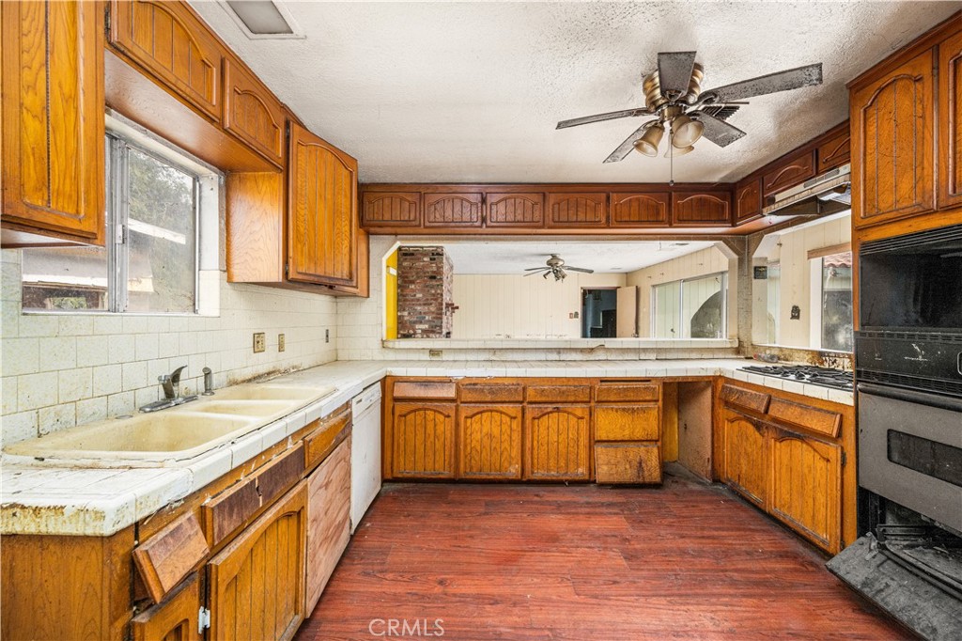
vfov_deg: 81.2
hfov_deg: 104.3
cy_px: 320
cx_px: 481
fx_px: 374
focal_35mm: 14
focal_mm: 14
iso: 100
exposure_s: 1/13
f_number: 6.3
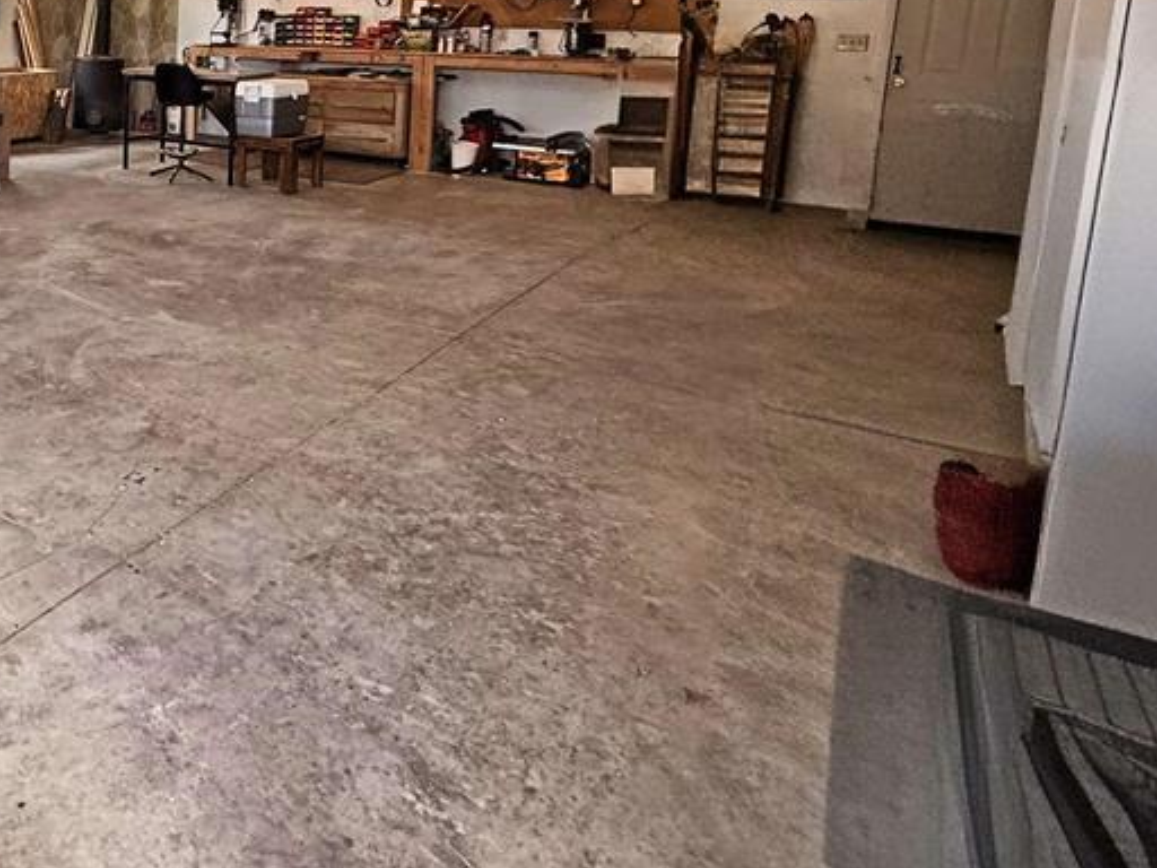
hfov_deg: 52.4
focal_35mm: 28
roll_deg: +0.8
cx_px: 36
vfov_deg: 46.5
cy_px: 147
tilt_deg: -7.6
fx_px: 936
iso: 250
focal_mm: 2.22
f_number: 2.2
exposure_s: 1/120
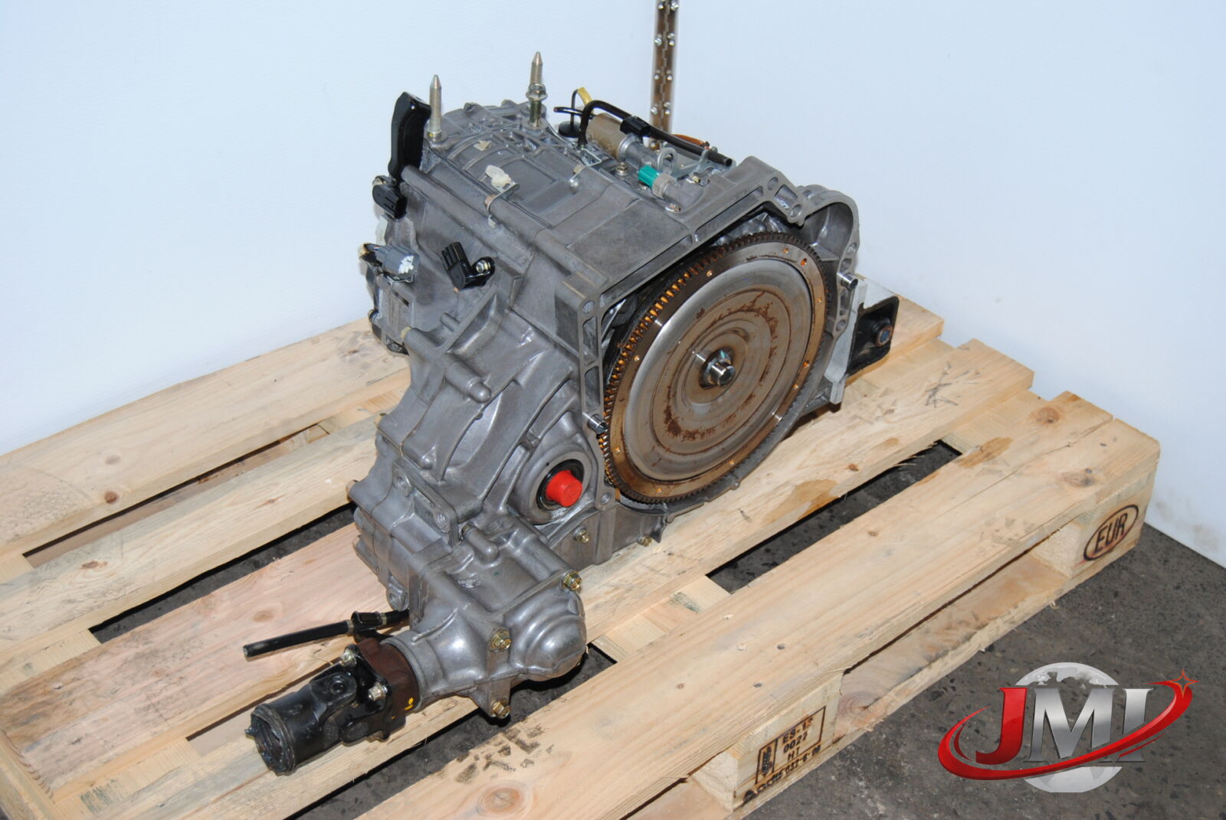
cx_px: 613
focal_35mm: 52
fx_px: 1790
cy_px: 410
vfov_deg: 25.8
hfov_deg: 37.8
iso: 400
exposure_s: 1/200
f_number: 4.5
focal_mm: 35
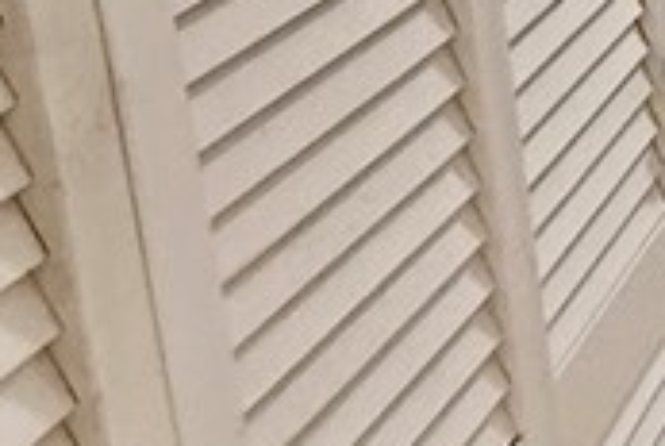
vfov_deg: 14.1
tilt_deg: -9.3
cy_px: -358
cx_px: 1434
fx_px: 1591
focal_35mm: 86
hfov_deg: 16.2
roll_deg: +0.2
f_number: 2.2
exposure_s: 1/60
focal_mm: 2.22
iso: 400
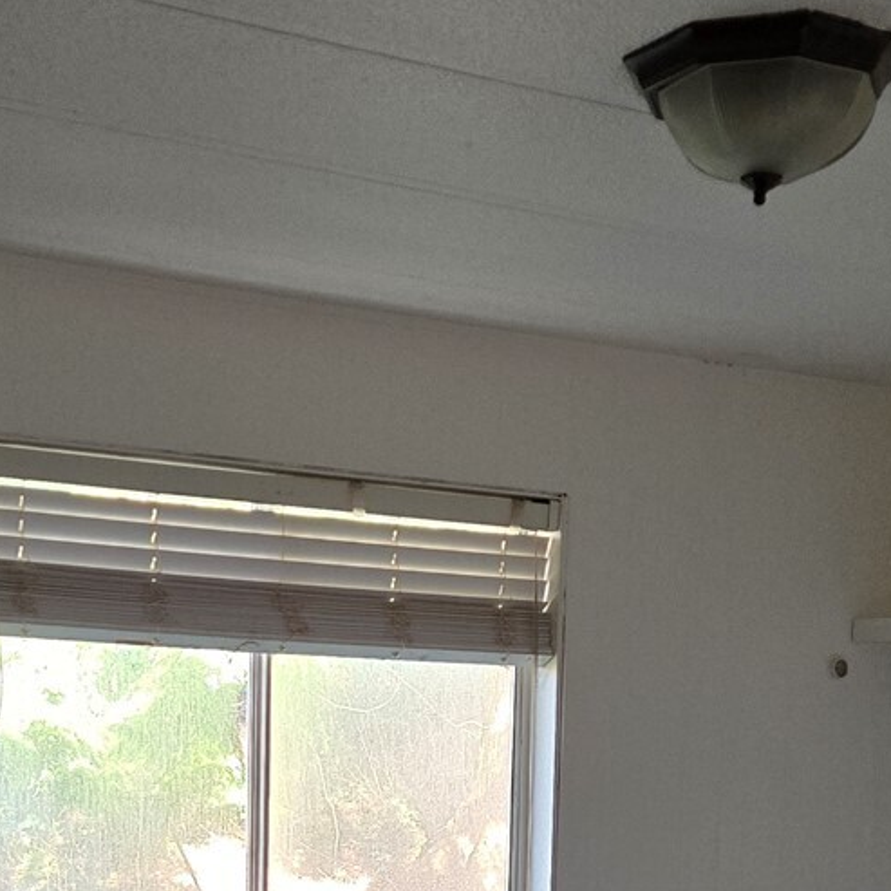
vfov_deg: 24.6
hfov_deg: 26.1
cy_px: 940
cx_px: 365
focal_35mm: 66
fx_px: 1922
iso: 320
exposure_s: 1/120
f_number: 1.8
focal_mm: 5.4
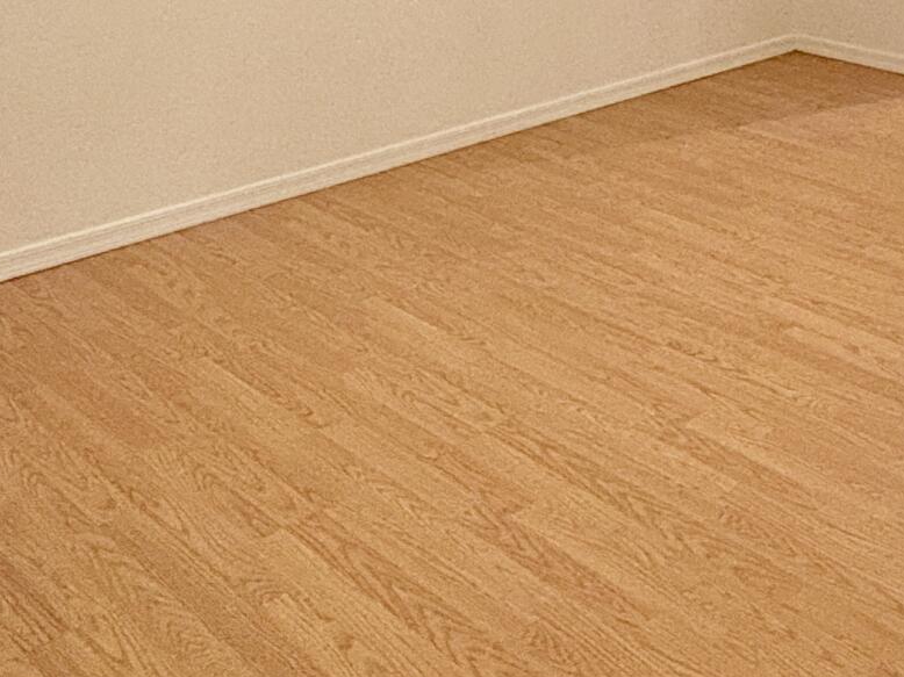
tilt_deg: +1.6
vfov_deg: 22.4
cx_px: 702
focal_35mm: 54
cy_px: -329
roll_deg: +0.3
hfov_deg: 34.6
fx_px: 1410
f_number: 2.2
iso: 500
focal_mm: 2.22
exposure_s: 1/60
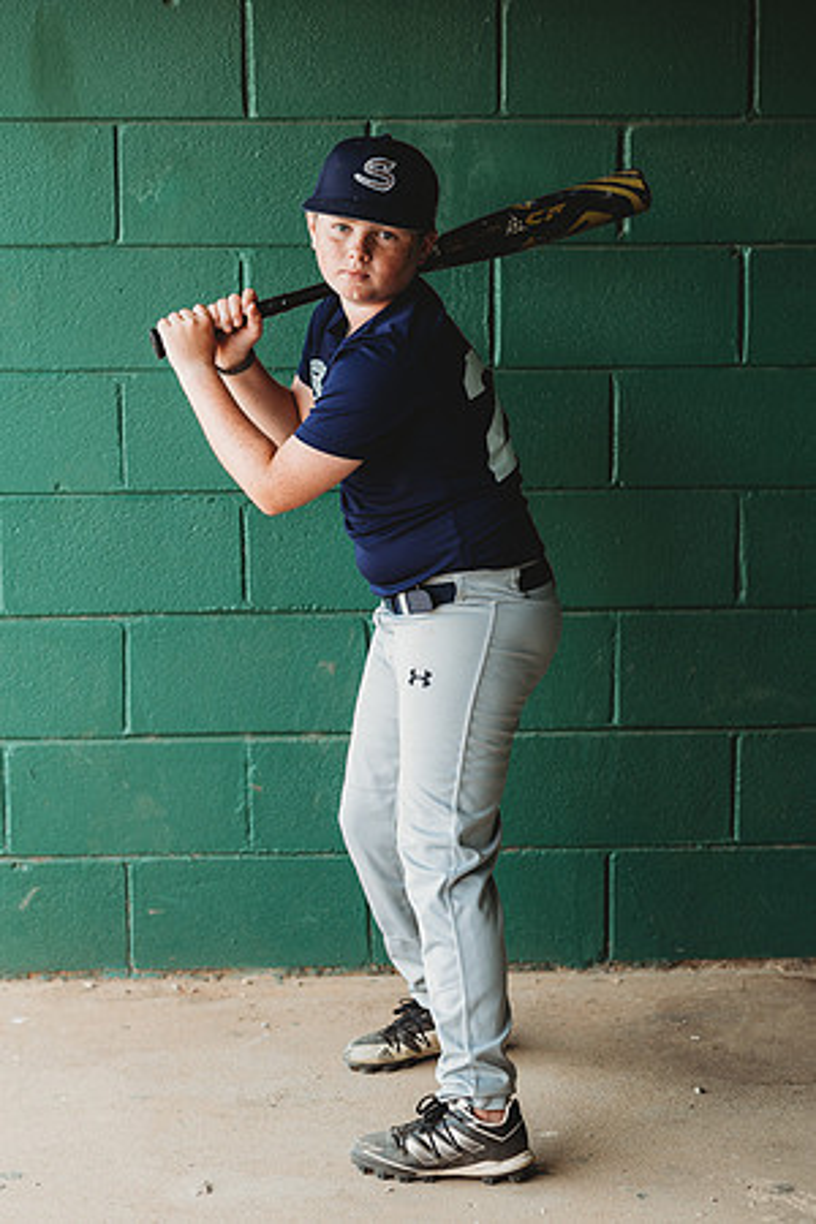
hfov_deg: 16.1
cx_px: 408
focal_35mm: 85
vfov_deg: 23.9
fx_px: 2890
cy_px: 612
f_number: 2.8
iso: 100
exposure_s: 1/80
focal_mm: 85
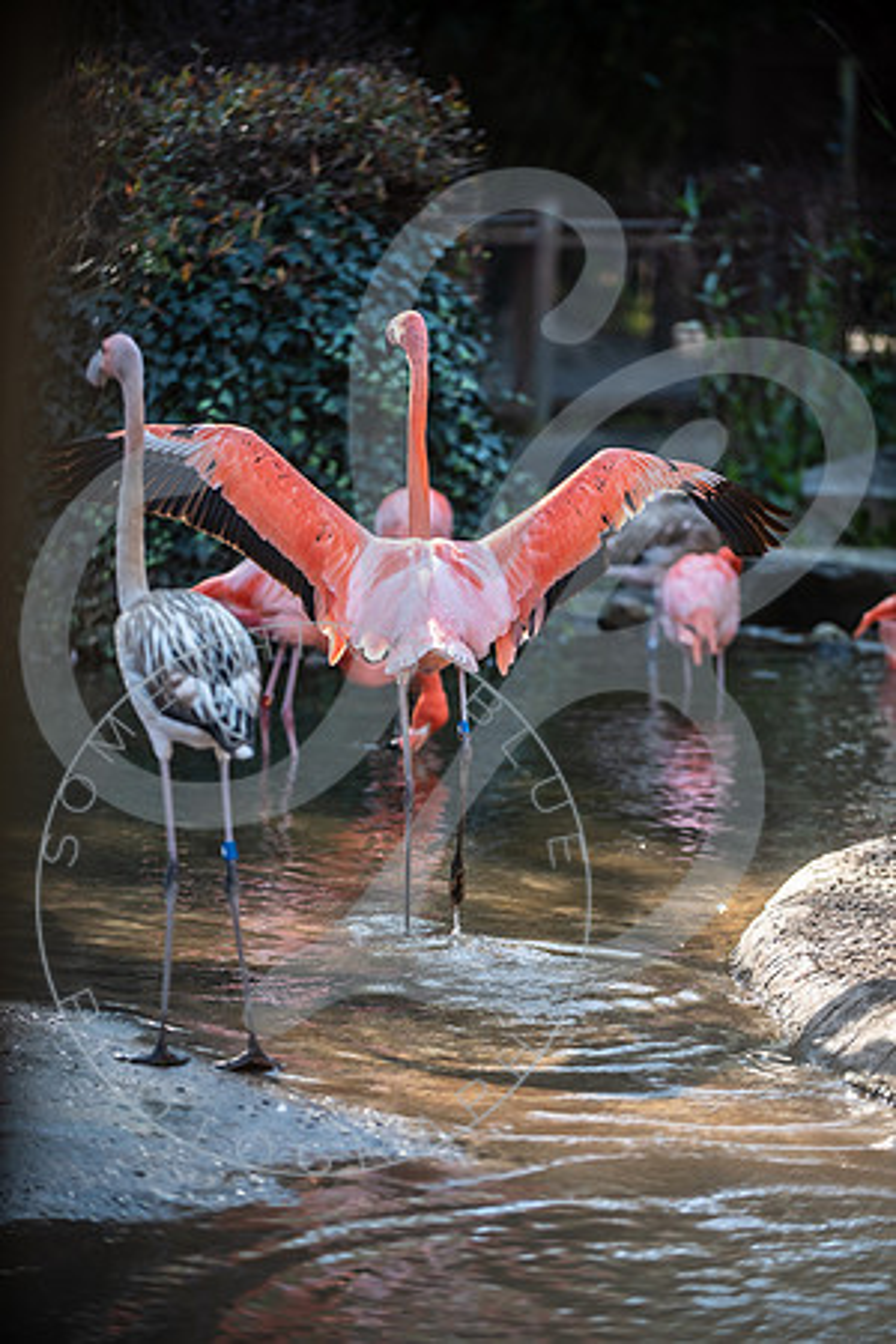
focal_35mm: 130
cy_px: 672
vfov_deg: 15.8
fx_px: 4853
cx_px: 448
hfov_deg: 10.5
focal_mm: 130
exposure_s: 1/400
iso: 200
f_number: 2.8
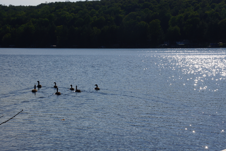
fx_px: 518
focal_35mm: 82
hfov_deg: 24.6
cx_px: 113
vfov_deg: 16.6
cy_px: 76
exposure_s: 1/160
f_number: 11
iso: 100
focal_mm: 55
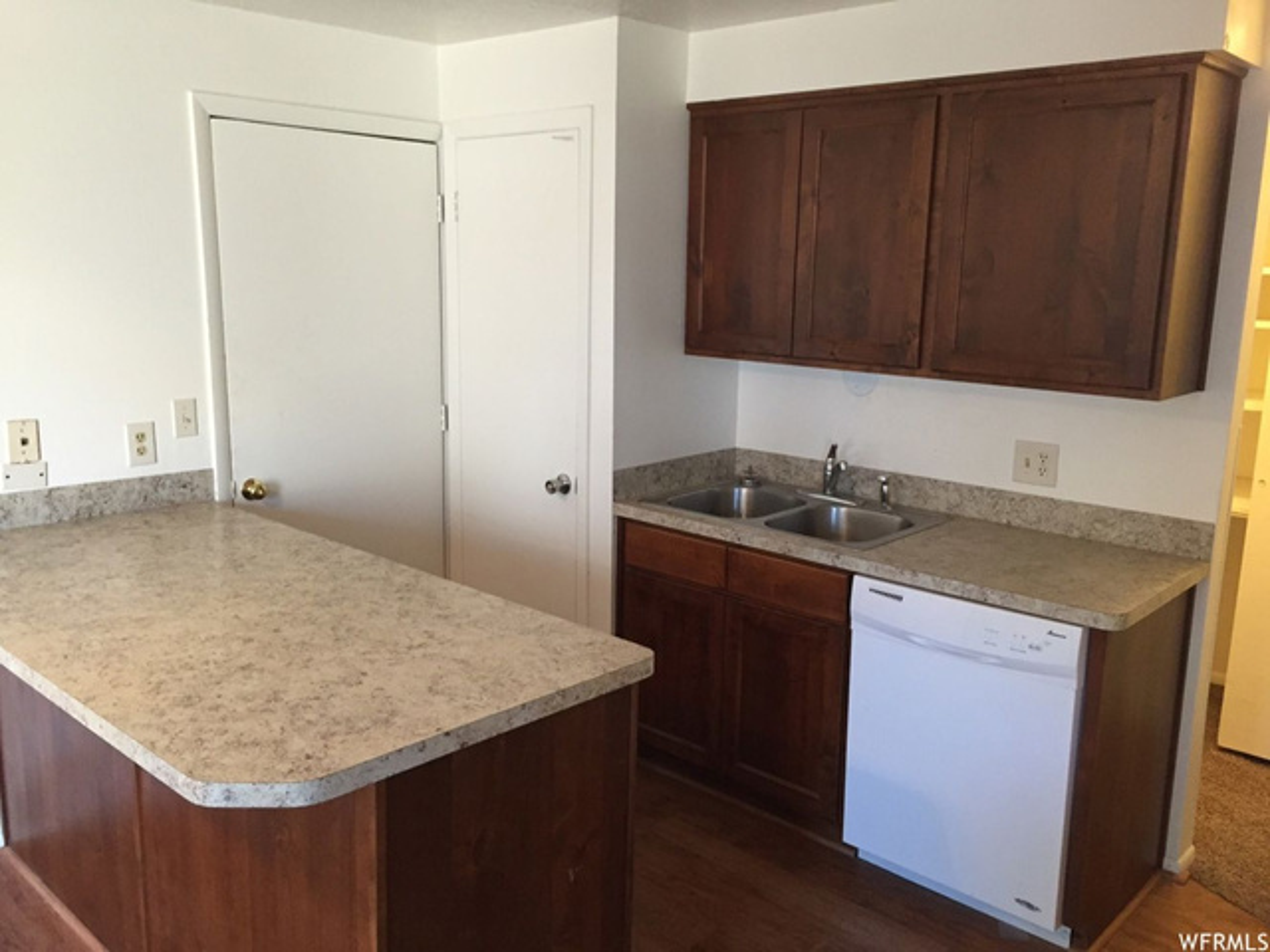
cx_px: 635
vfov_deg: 48.2
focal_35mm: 29
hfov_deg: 61.7
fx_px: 1064
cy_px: 476
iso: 160
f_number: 2.2
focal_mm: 4.15
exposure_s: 1/30
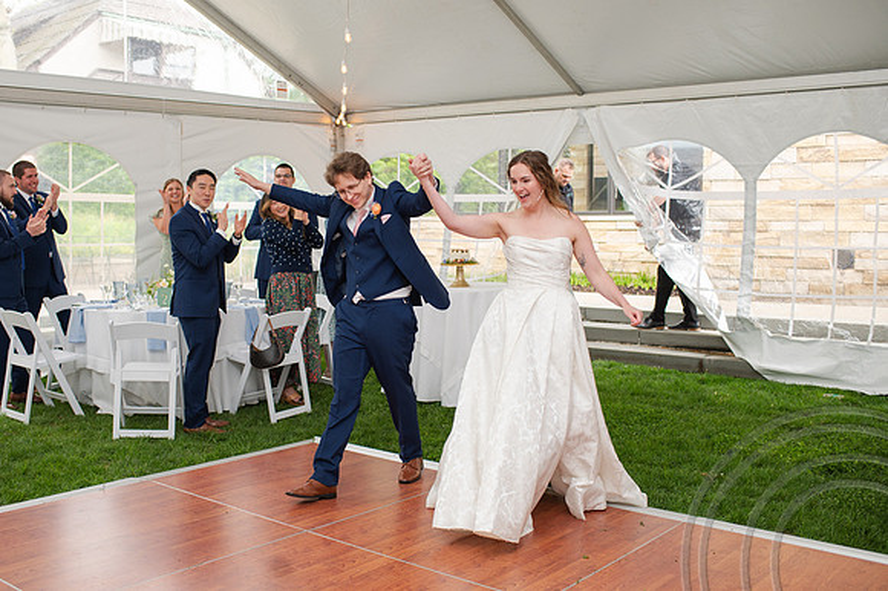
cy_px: 296
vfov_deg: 34.4
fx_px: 956
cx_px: 396
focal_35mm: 39
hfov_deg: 49.7
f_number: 3.2
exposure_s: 1/200
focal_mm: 35
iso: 800
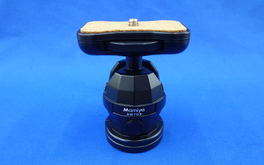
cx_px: 134
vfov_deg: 46.0
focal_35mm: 27
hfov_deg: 68.4
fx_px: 194
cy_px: 84
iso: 200
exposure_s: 1/30
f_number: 2.8
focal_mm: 4.5
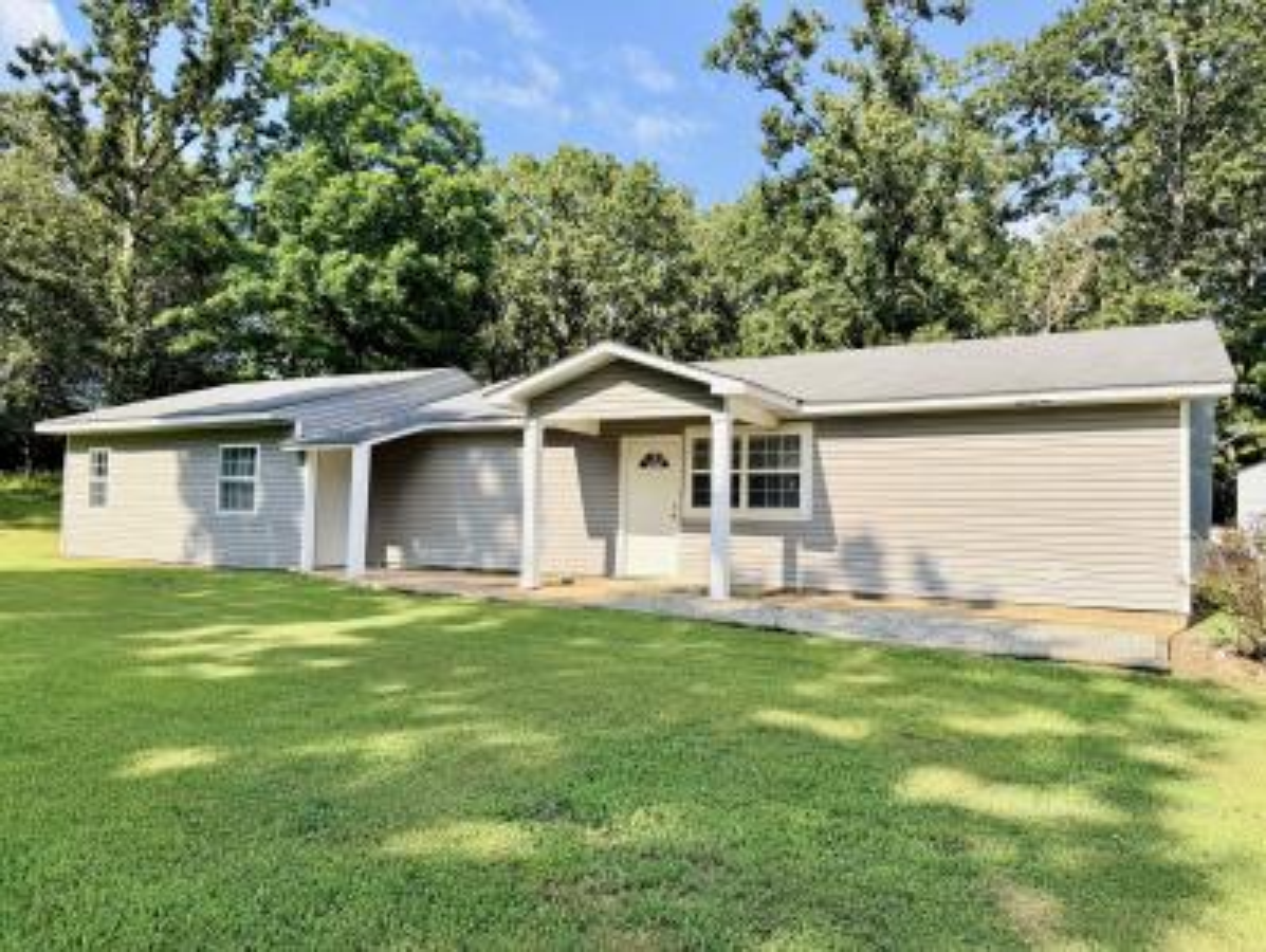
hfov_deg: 71.5
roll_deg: -2.0
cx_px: 633
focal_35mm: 24
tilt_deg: +2.8
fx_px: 879
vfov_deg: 56.9
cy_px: 476
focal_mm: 6.76
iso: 80
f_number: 1.78
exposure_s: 1/2299
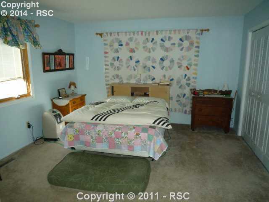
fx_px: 194
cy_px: 101
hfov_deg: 69.4
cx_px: 134
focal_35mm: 25
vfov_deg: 54.9
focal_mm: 4.4
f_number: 2.8
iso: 200
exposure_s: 1/30
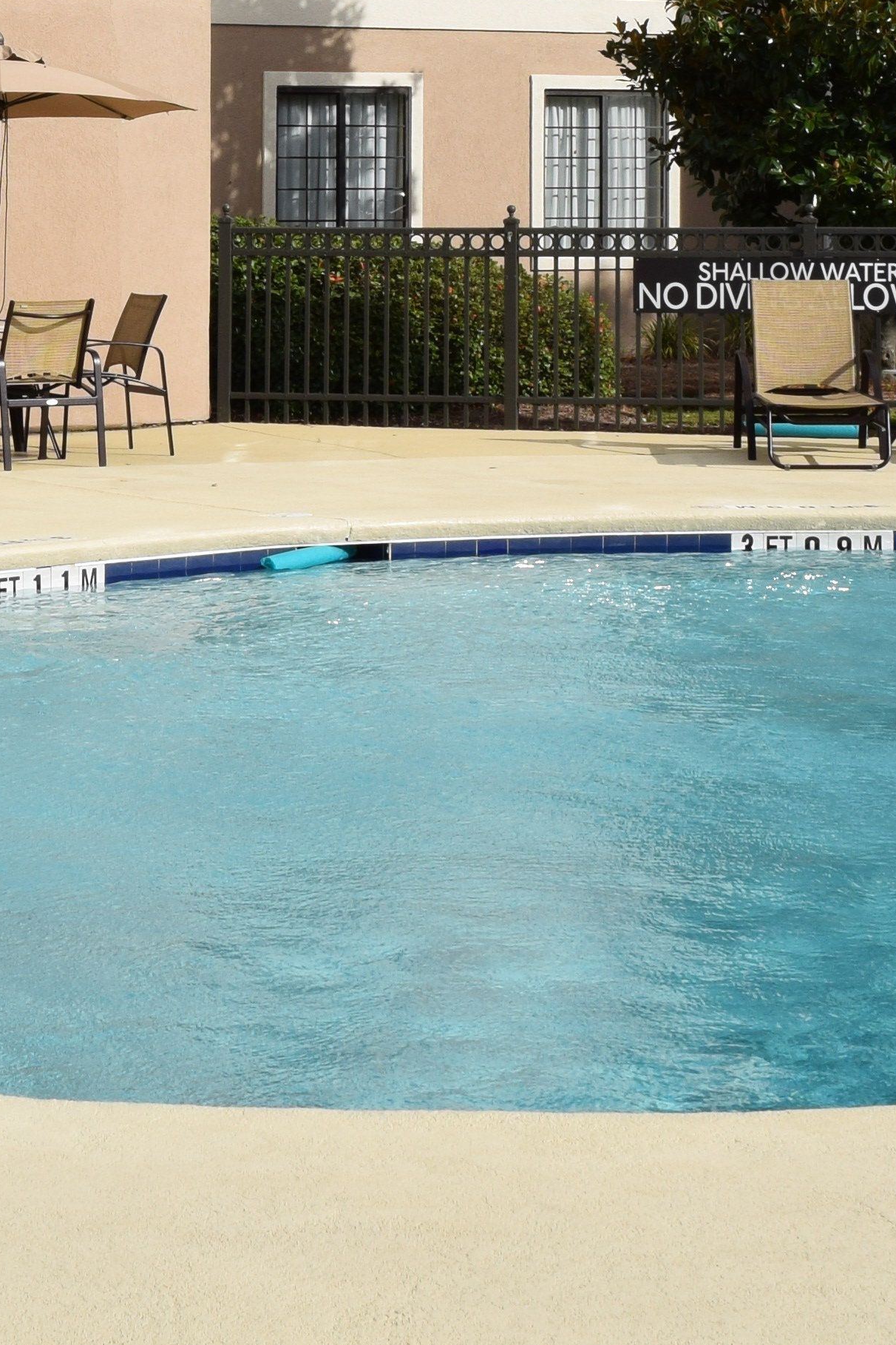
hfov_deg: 13.8
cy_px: -70
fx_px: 3696
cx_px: 315
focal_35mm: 99
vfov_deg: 19.9
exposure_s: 1/500
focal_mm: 20
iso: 200
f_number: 11
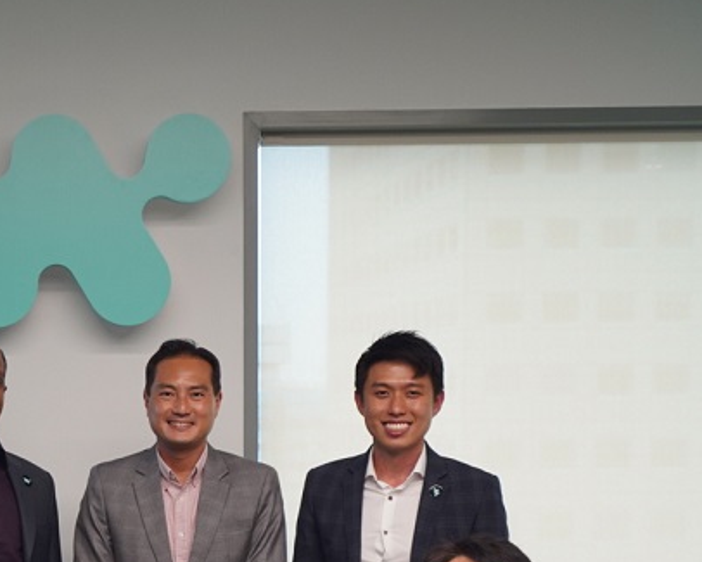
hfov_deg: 22.9
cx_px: 50
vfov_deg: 18.5
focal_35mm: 81
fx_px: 1683
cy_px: 553
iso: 1600
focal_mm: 35
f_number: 5.6
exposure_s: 1/100
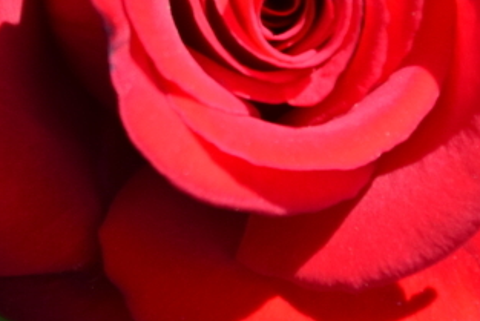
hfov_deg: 3.1
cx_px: 101
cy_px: -30
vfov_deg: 2.1
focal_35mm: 662
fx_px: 8825
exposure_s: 1/3200
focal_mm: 135
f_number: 6
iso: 1000
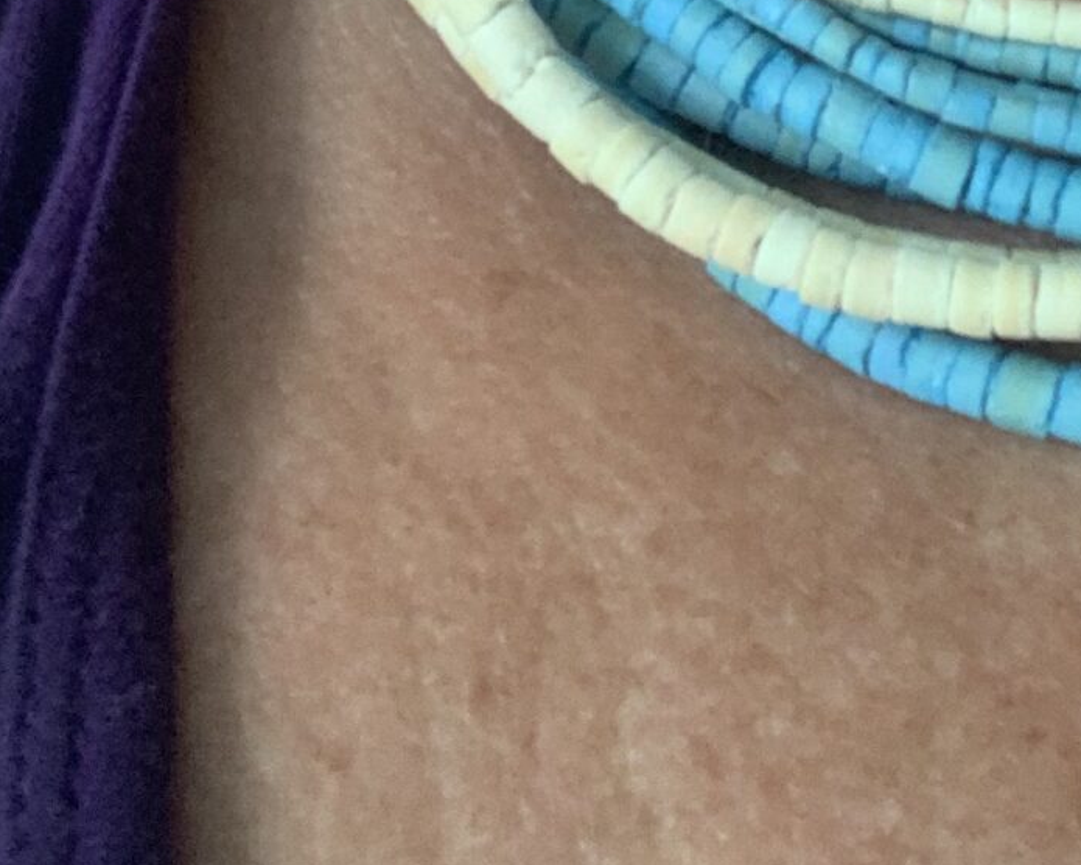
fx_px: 2943
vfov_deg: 16.1
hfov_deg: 20.0
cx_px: 1142
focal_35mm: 92
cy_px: -173
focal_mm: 2.87
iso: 320
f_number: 2.2
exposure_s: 1/57
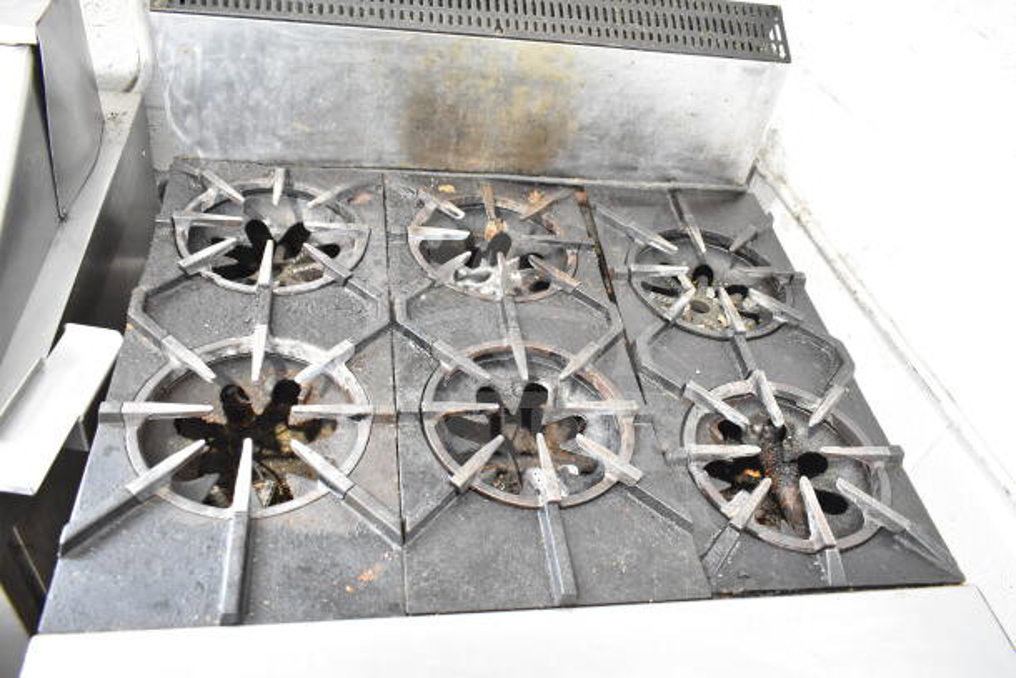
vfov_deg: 48.0
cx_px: 508
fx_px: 762
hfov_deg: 67.4
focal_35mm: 27
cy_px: 339
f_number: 3.5
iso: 1600
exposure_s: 1/50
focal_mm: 18
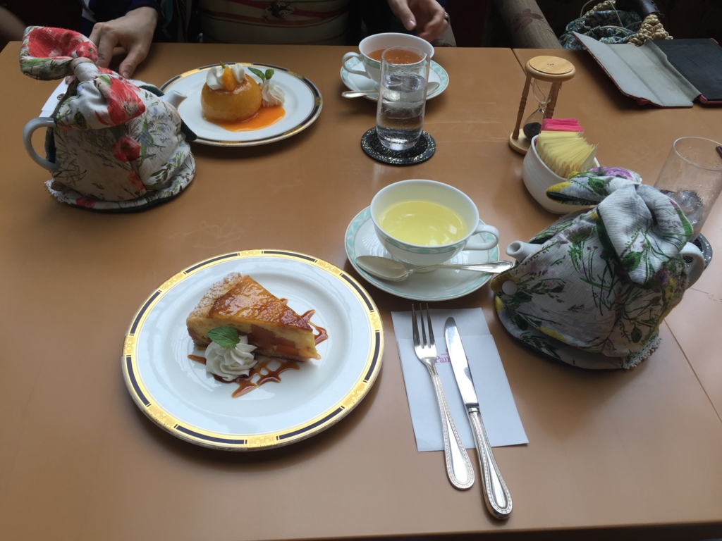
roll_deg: -3.6
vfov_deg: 48.2
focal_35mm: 29
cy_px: 270
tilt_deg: -43.1
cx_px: 361
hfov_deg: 61.7
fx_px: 605
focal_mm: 4.15
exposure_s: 1/126
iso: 32
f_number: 2.2
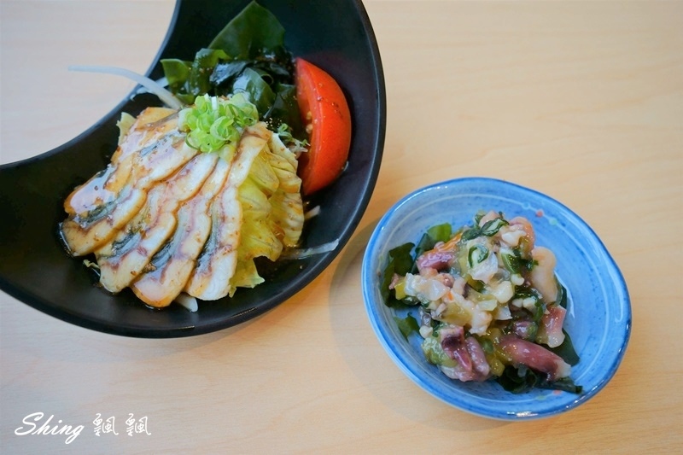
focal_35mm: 27
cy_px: 228
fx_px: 512
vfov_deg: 47.9
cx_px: 342
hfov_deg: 67.4
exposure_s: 1/500
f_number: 5
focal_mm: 27
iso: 1000
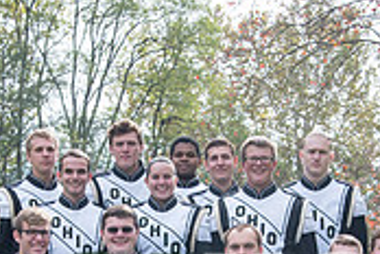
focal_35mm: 119
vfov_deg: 11.2
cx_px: 209
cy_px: 334
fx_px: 1256
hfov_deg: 17.2
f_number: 8
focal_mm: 34
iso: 500
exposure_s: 1/800
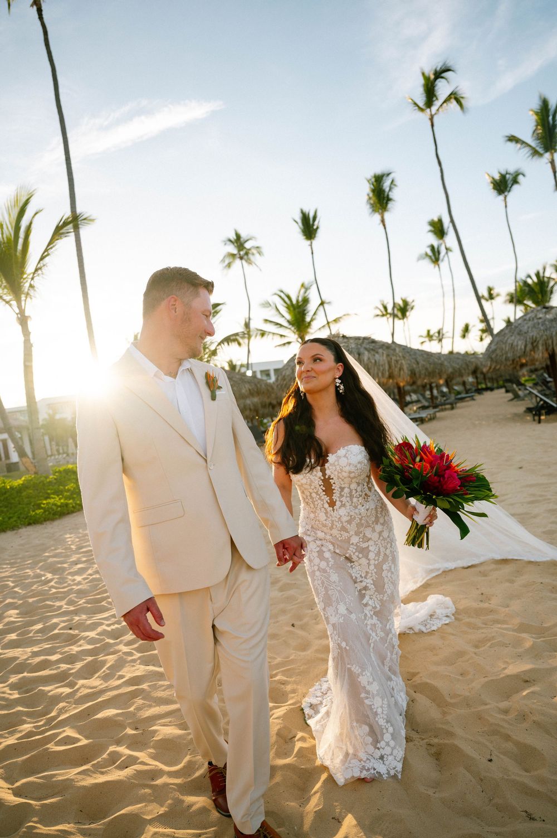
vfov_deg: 73.8
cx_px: 278
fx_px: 558
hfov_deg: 53.1
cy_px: 419
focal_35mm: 24
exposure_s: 1/1250
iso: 125
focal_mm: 24
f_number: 2.8
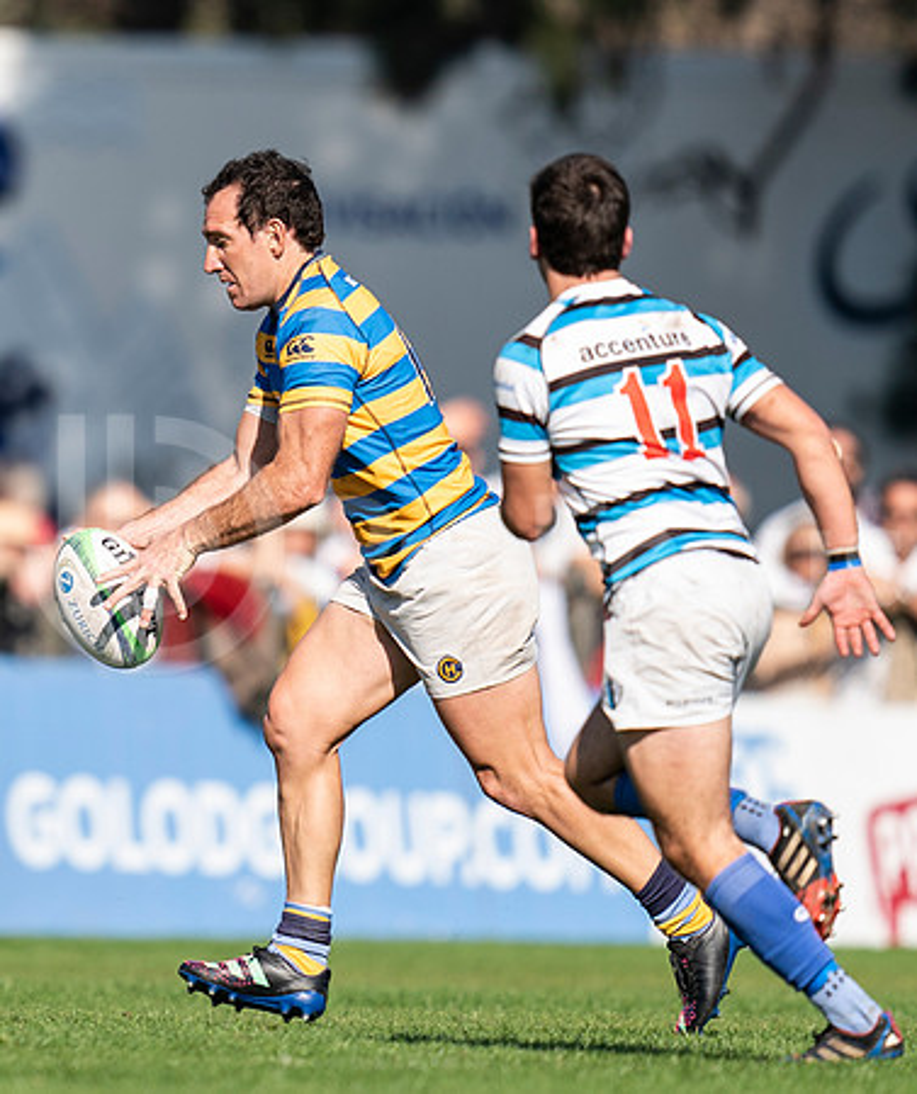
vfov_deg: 1.8
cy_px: 512
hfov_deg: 1.5
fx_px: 35008
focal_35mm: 1061
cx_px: 66
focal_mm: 400
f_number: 2.8
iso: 100
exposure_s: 1/1250
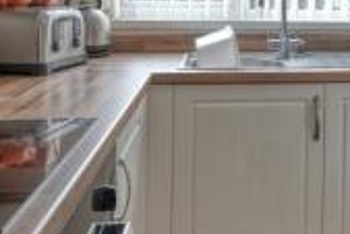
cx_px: 328
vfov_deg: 22.3
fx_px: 564
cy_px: -16
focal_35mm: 58
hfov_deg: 32.4
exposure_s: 1/5
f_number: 8
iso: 250
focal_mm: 10
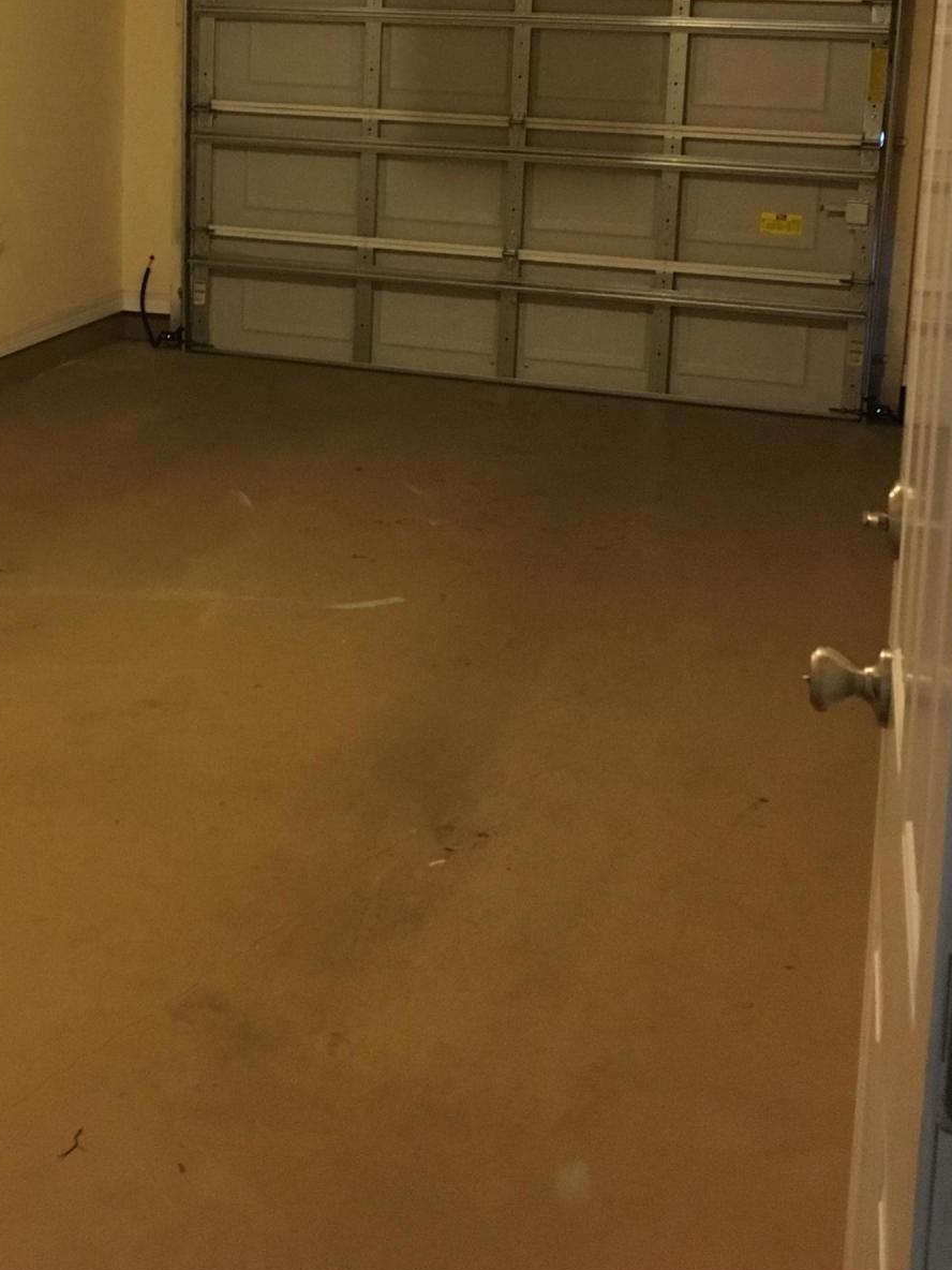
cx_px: 307
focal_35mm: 49
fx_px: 1797
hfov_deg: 29.4
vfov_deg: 37.5
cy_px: 247
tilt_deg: -8.6
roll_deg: -0.5
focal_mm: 4.15
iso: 250
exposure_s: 1/15
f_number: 2.2
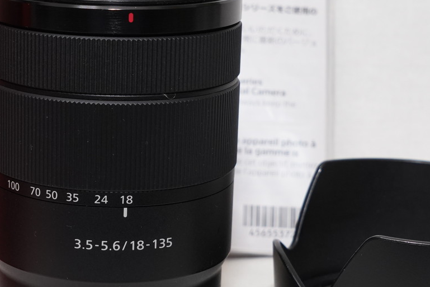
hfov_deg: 19.9
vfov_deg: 13.4
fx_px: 1218
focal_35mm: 102
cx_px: 122
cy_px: 116
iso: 800
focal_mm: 33
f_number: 8
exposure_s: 1/60
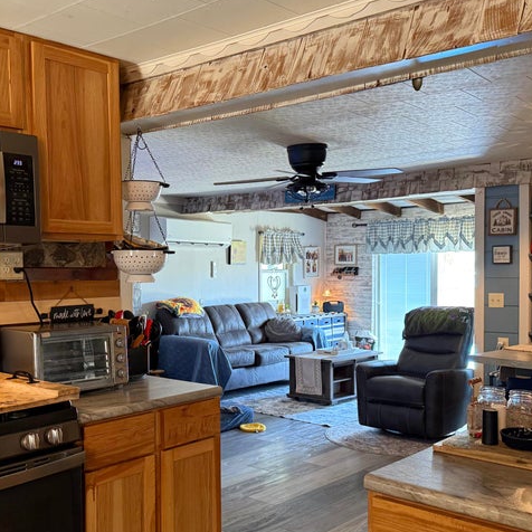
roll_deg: +0.1
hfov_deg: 43.6
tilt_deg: -0.9
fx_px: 661
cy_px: 289
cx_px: 207
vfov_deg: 43.8
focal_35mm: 38
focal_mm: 6.76
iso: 500
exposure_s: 1/60
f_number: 1.78
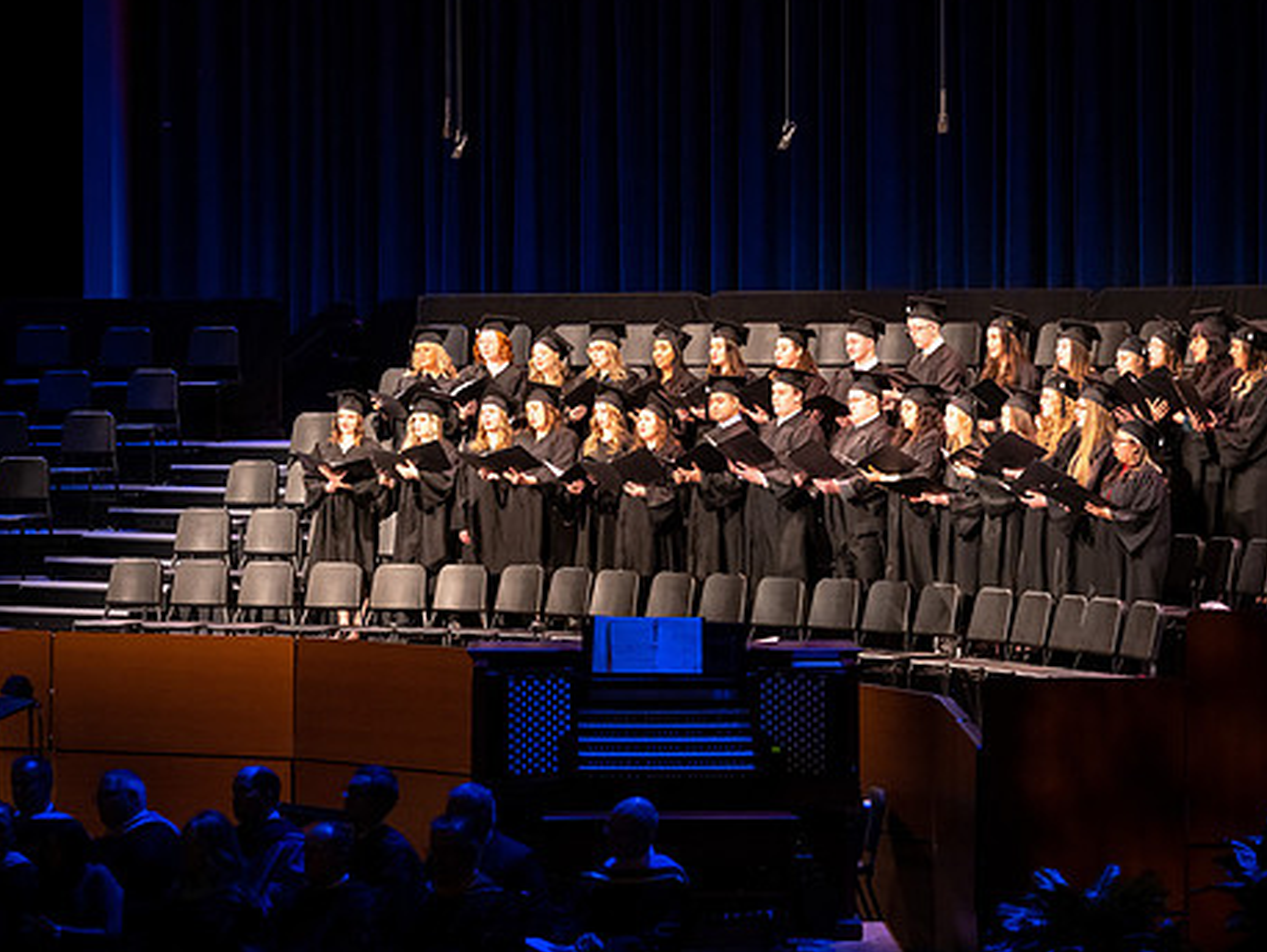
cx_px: 548
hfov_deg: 12.4
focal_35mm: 159
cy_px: 465
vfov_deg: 9.3
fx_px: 5823
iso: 1600
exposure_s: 1/320
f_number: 2.8
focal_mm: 122
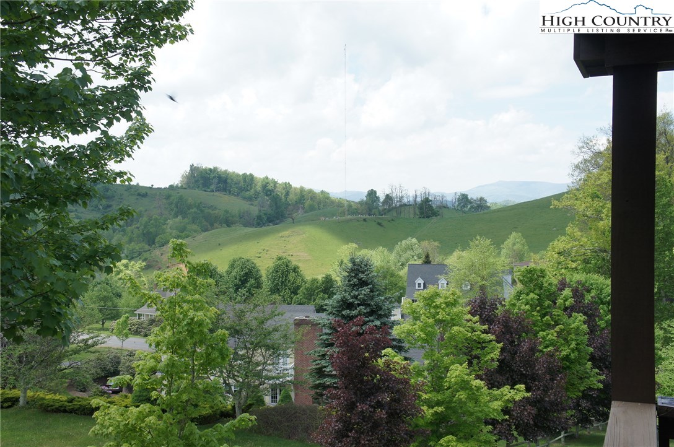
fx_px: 757
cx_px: 337
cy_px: 224
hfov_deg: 48.0
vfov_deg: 32.9
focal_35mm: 40
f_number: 8
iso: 200
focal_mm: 27
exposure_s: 1/250
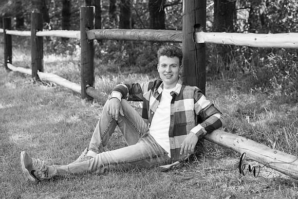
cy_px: 100
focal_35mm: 75
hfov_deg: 27.0
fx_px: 621
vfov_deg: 18.2
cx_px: 149
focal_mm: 75
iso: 400
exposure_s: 1/200
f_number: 5
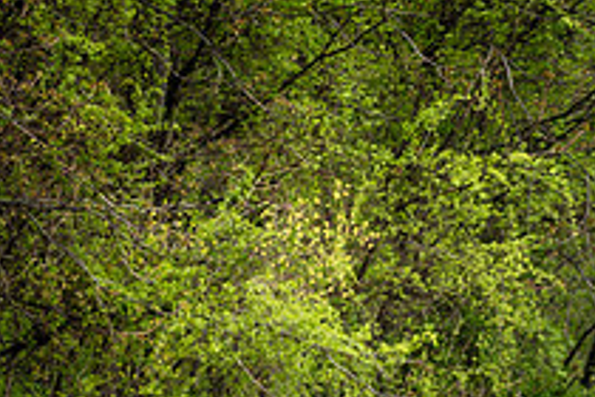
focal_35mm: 400
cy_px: 518
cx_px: 748
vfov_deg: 3.4
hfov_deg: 5.1
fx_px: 6611
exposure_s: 1/500
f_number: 3.5
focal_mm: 145
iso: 100
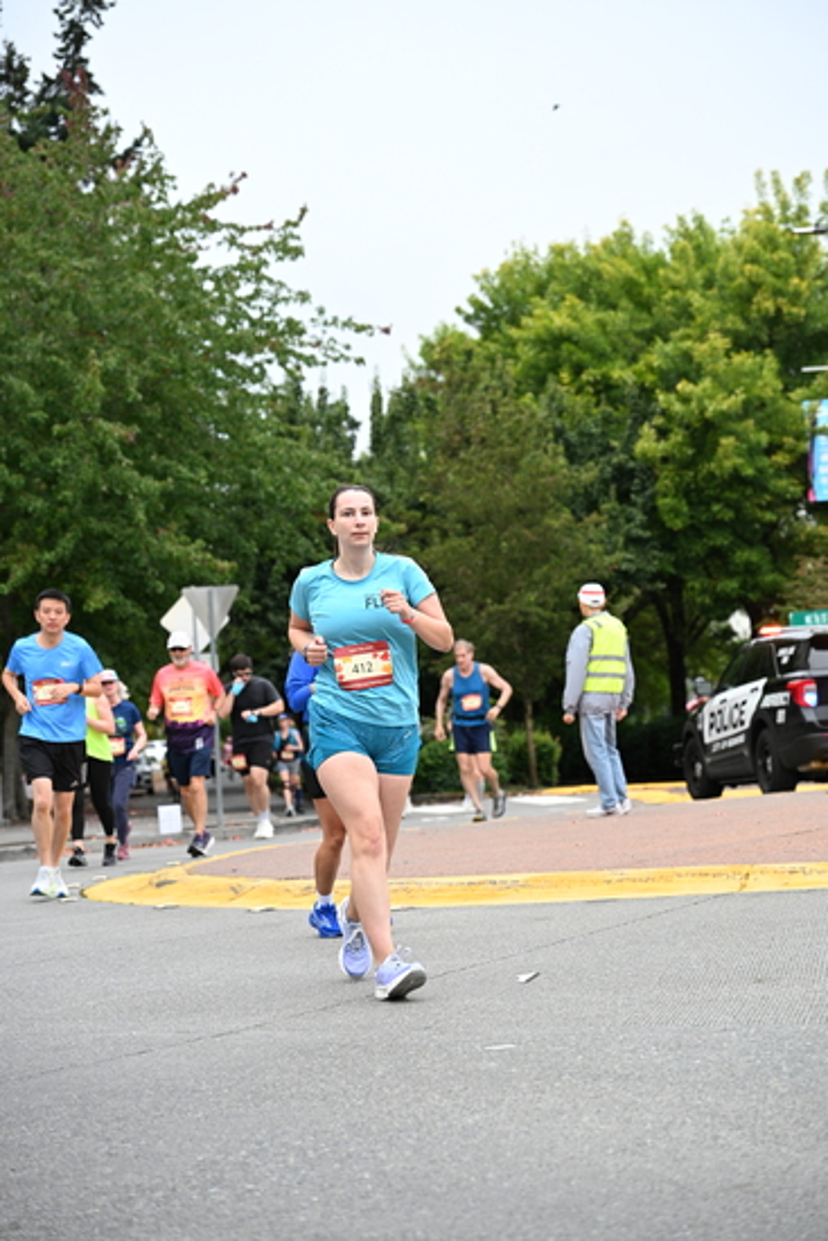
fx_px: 2724
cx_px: 414
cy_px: 620
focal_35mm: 79
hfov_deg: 17.3
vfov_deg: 25.7
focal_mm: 79
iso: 1600
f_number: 4
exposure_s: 1/800
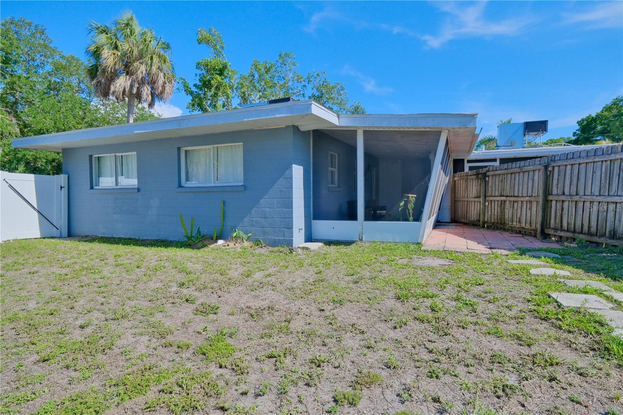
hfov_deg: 93.3
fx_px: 294
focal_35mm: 17
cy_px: 208
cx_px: 312
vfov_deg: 70.4
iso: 640
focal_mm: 11.6
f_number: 5.6
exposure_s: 1/2000
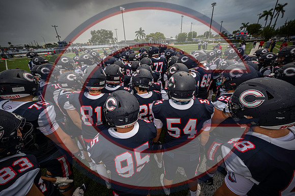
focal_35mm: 14
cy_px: 98
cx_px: 148
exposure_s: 1/200
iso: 180
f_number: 4
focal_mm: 14
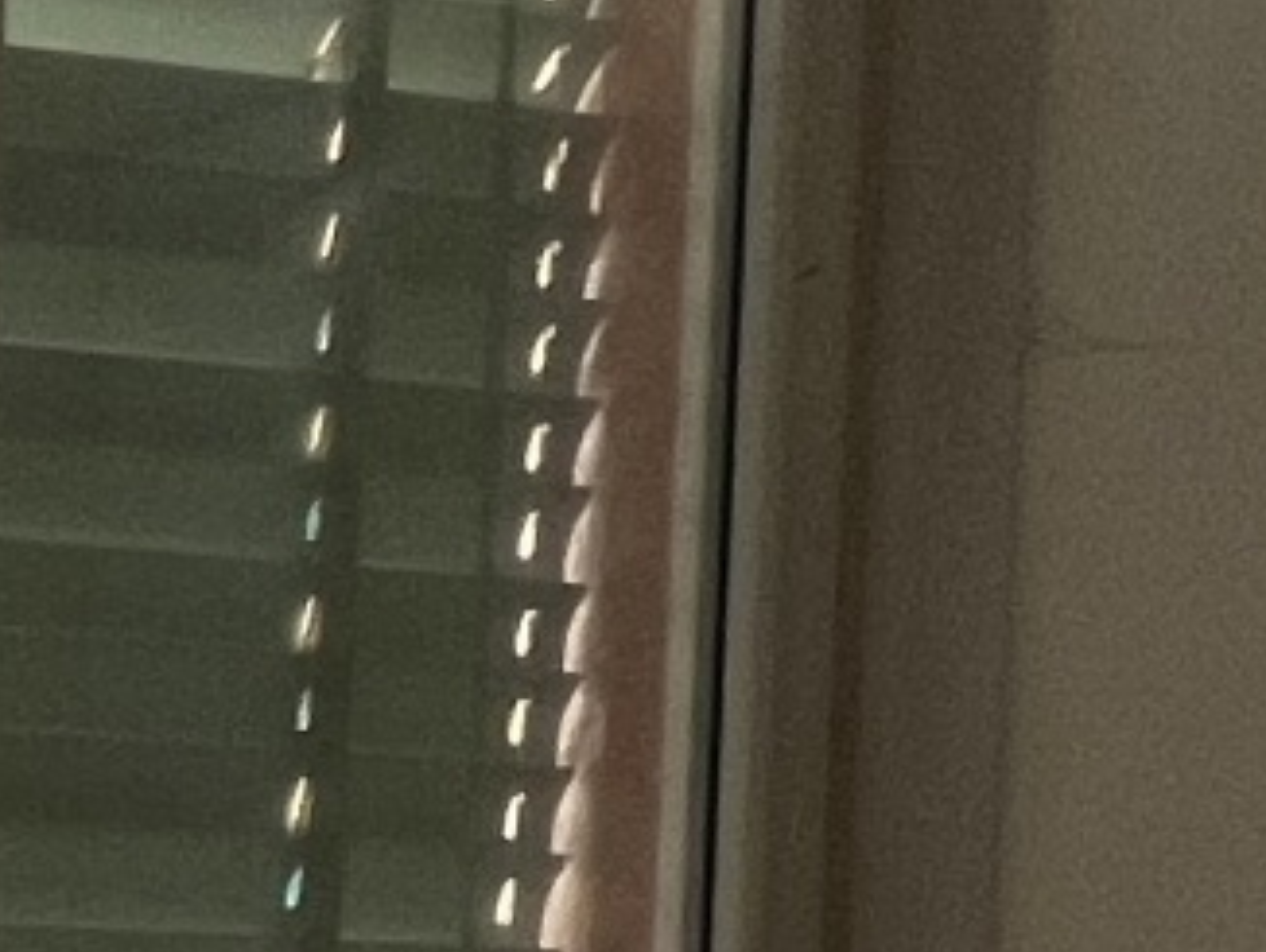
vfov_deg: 13.3
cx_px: -2718
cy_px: 1609
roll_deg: -0.9
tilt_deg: -3.1
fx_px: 3733
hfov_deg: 10.8
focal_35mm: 102
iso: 32
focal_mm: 1.57
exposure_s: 1/139
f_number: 1.8
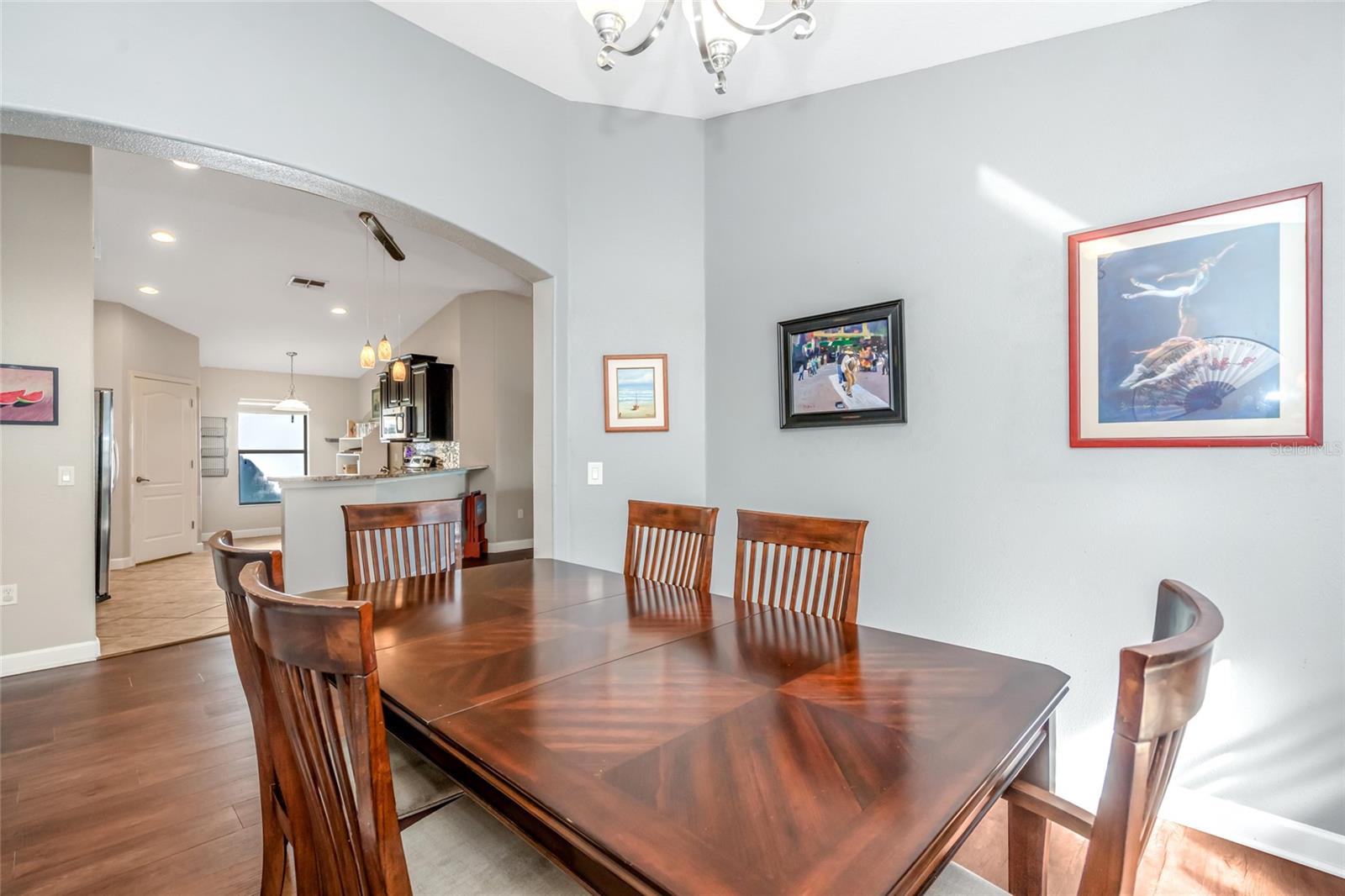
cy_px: 448
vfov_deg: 73.7
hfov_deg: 96.7
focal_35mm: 16
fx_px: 598
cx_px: 672
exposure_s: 1/60
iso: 640
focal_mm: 16
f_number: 6.7
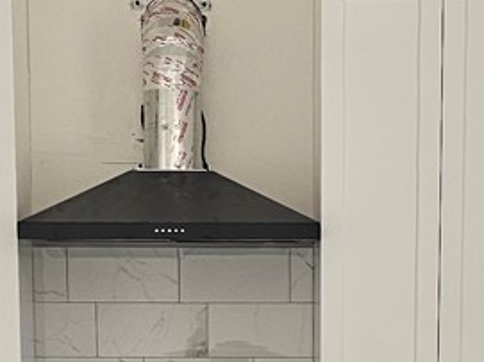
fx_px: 1901
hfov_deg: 14.5
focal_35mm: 136
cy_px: 633
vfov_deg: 10.3
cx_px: 318
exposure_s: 1/120
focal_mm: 6.3
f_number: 1.7
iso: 64
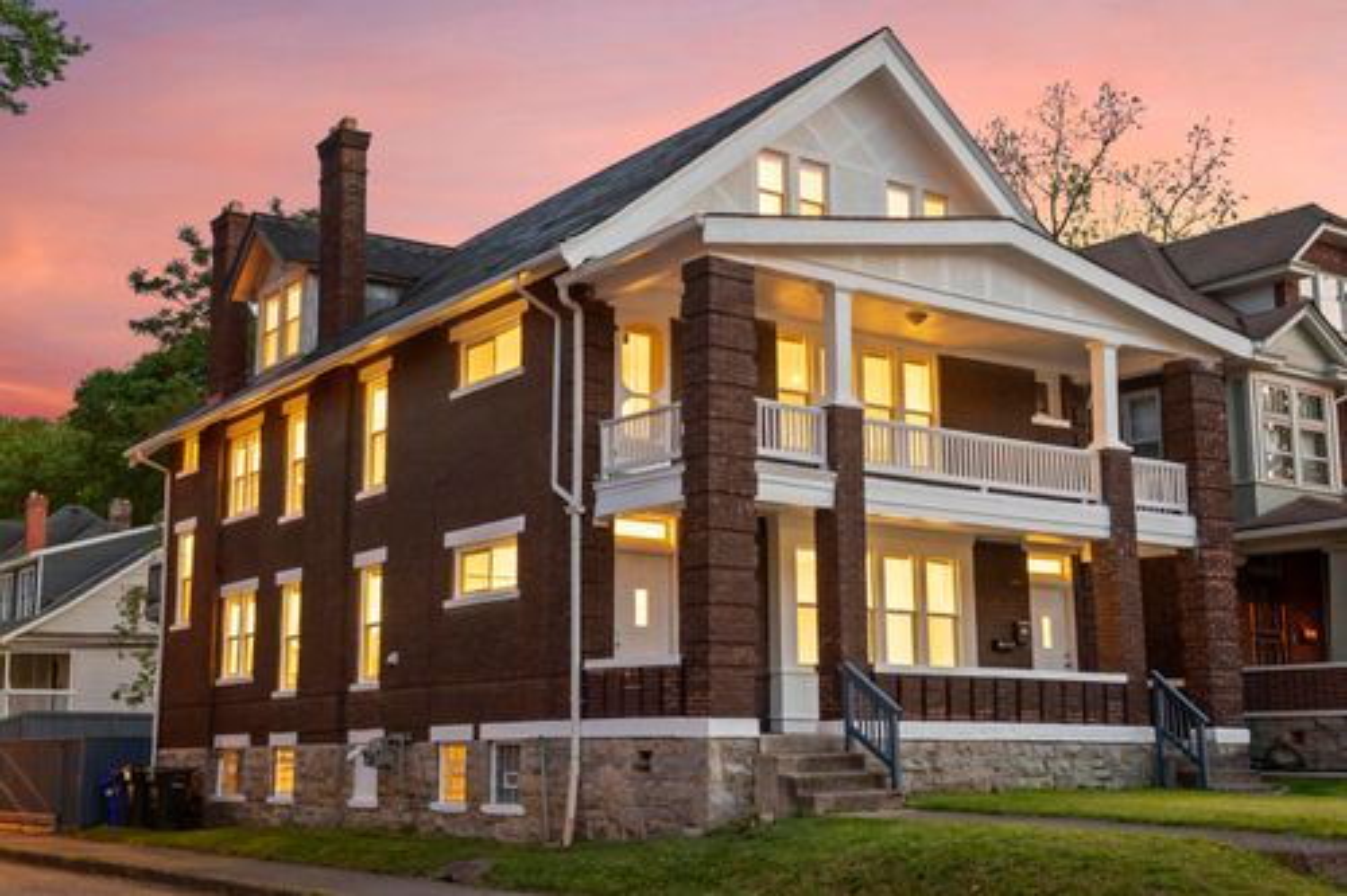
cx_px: 674
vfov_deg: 31.2
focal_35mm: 43
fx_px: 1608
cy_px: 448
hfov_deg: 45.4
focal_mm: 43
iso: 640
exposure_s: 4
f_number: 8
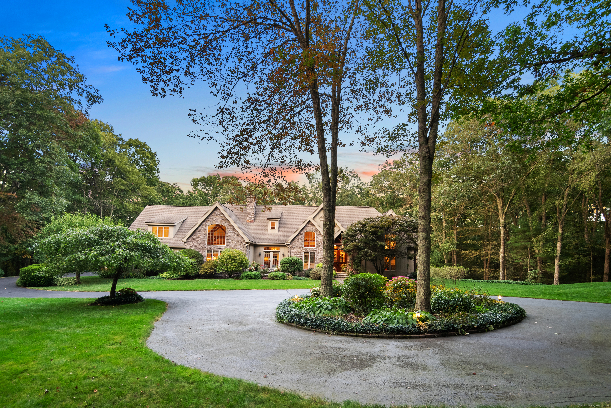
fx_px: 289
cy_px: 204
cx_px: 306
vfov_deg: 70.5
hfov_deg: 93.2
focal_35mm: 17
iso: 200
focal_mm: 17
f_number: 7.1
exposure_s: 1/4
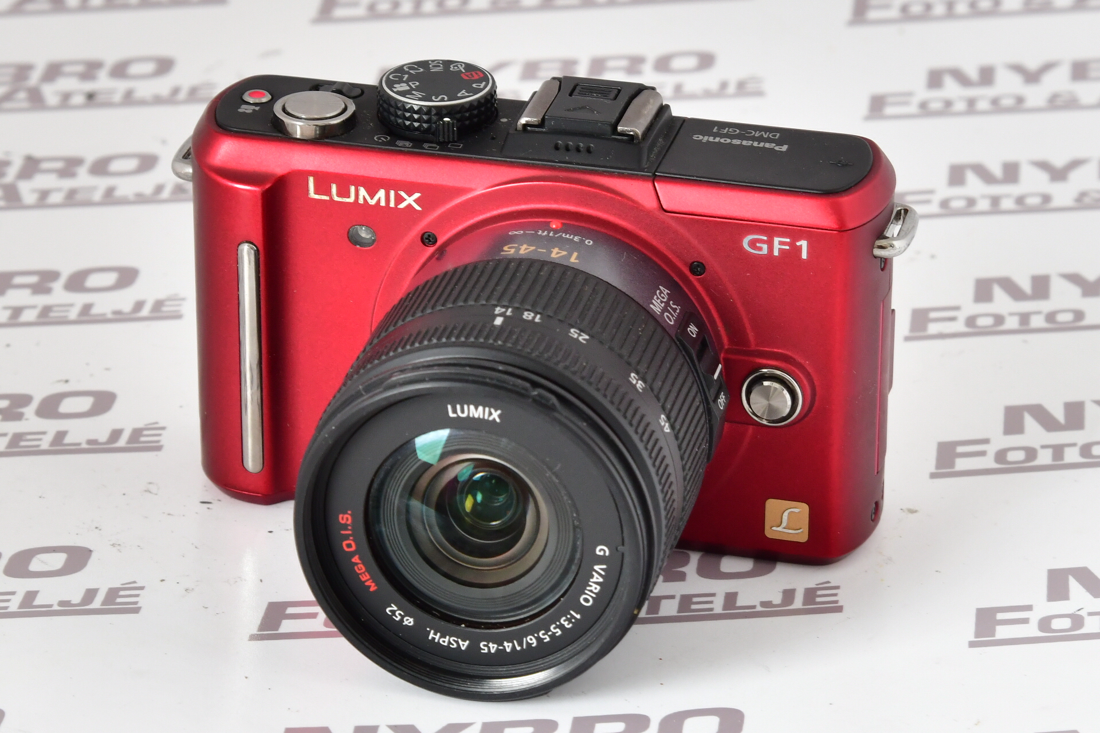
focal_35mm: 82
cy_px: 366
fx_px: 2505
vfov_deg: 16.7
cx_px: 550
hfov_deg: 24.8
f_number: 10
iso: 800
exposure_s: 1/60
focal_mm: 82
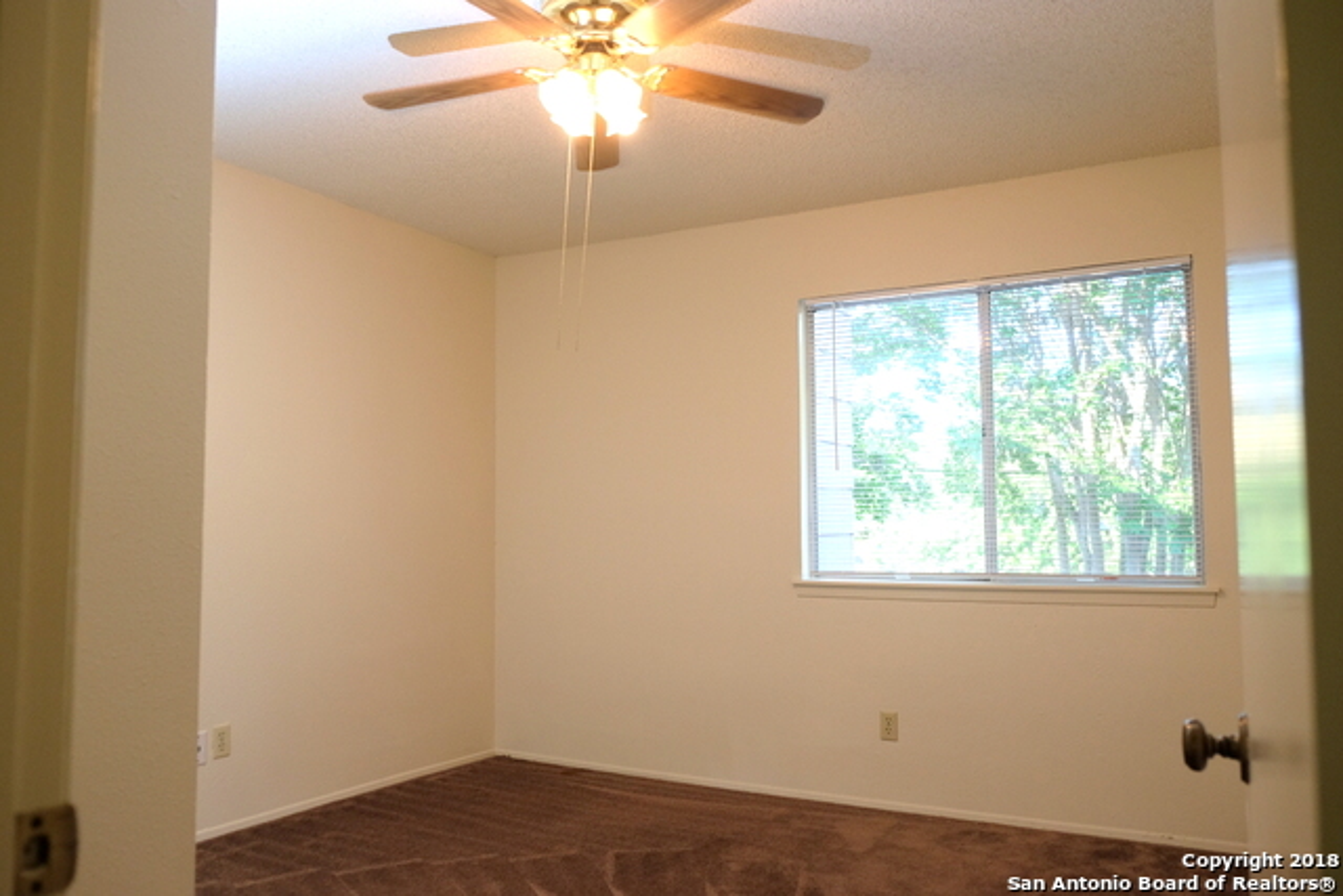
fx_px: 1007
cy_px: 448
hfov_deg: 67.4
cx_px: 672
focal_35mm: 27
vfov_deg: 48.0
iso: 800
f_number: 3.2
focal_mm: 18
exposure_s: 1/180
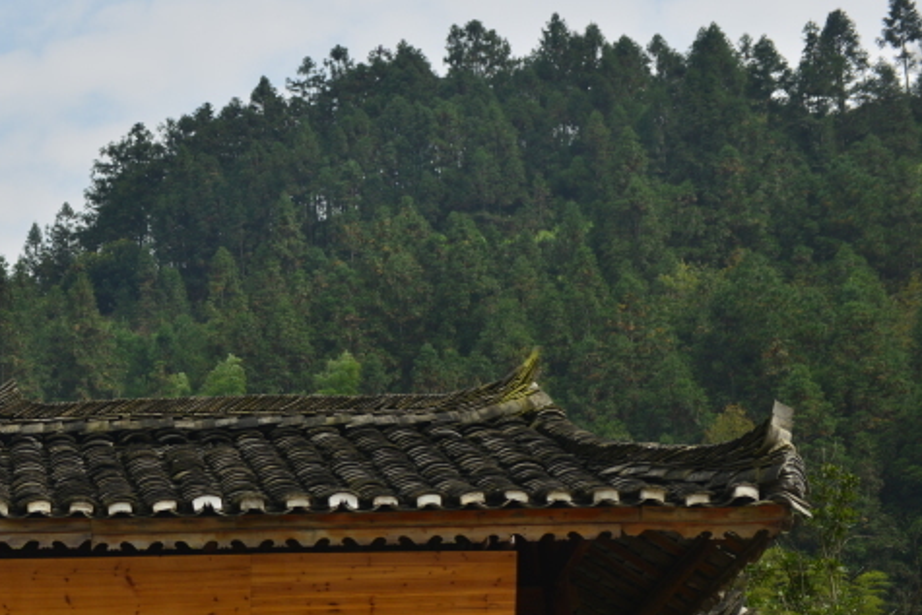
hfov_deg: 17.7
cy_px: 569
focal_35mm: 112
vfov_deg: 12.1
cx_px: -60
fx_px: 2869
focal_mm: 52
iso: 100
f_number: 4
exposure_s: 1/500
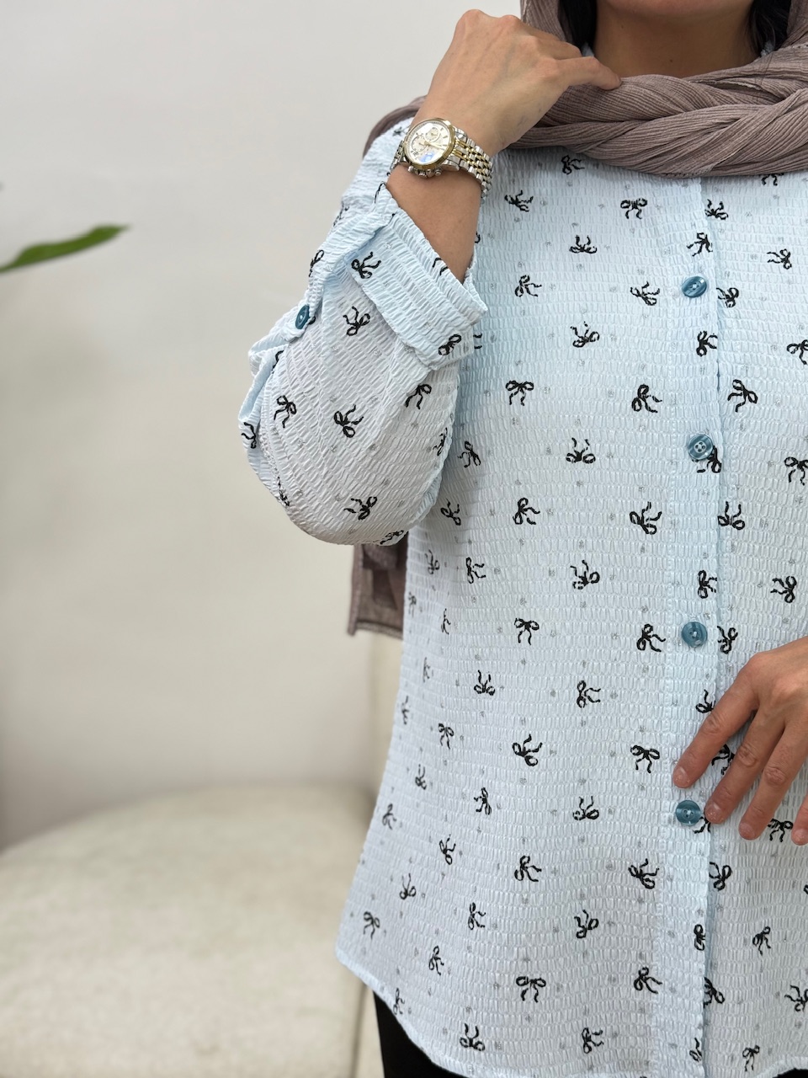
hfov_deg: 30.3
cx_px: 404
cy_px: 539
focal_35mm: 48
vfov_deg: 39.7
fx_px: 1494
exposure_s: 1/434
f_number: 1.78
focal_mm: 6.76
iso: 64
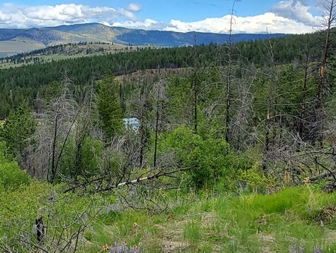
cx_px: 58
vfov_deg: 31.9
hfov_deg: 40.0
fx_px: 437
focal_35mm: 45
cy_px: 84
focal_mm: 1.8
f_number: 2.2
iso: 50
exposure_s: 1/822
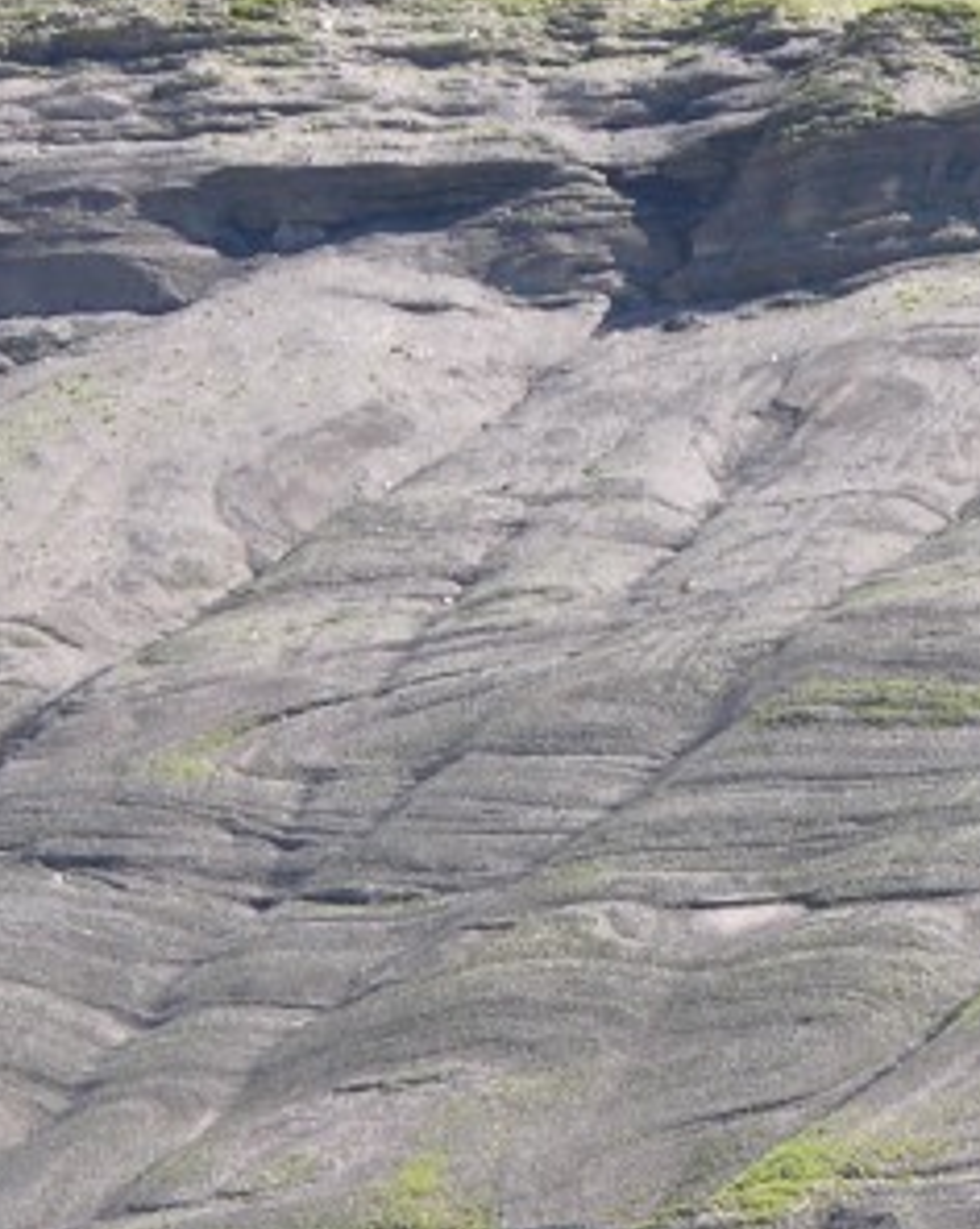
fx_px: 13515
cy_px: 1528
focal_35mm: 372
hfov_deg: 4.1
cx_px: 1578
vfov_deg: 5.2
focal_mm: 27.3
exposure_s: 1/157
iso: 50
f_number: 3.7
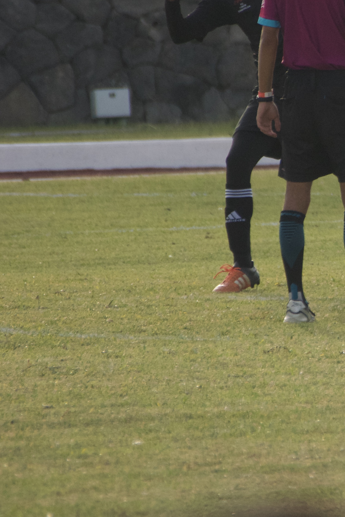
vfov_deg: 1.8
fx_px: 16889
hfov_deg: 1.2
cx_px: 441
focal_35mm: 1175
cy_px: 214
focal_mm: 300
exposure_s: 1/1000
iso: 400
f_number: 5.6
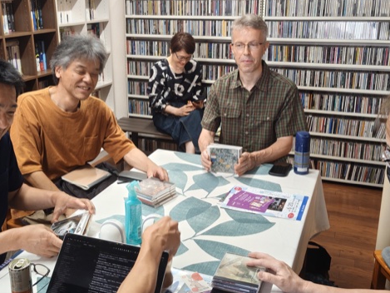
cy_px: 136
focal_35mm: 41
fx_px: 462
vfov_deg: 35.1
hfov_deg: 45.6
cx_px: 168
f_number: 1.88
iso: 234
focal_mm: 5.56
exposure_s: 1/50
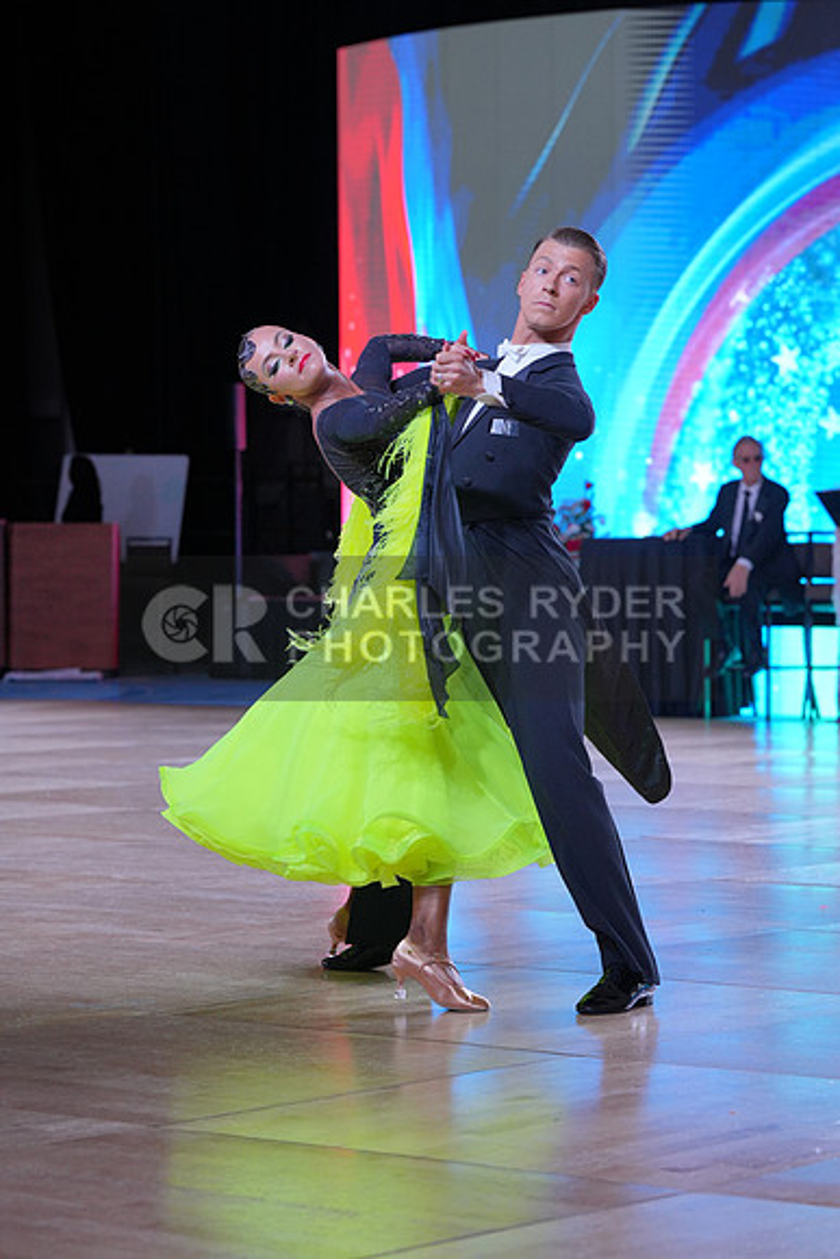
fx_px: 3917
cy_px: 630
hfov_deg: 12.2
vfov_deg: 18.3
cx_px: 420
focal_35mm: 112
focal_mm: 112
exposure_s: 1/400
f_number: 5.6
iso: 1600
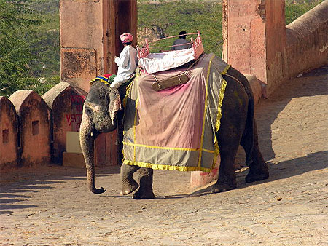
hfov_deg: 8.8
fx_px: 2133
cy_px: 123
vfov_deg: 6.6
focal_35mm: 225
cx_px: 164
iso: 50
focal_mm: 57.3
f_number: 6.8
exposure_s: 1/138
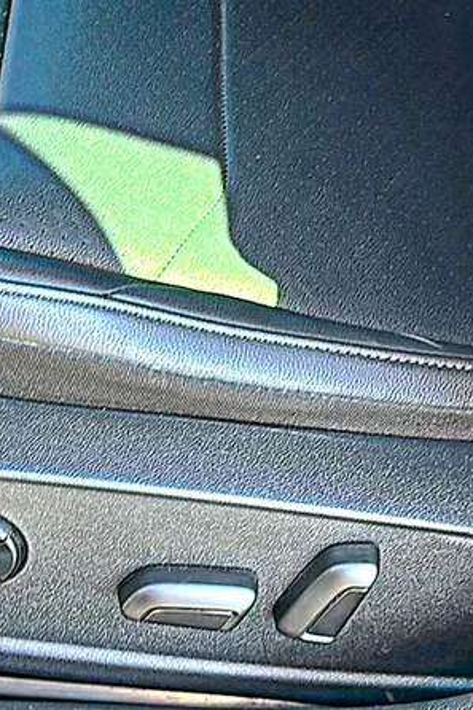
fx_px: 1223
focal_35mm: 62
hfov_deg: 21.6
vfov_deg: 32.4
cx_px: 84
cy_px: 392
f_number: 1.78
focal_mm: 6.86
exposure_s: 1/85
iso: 100
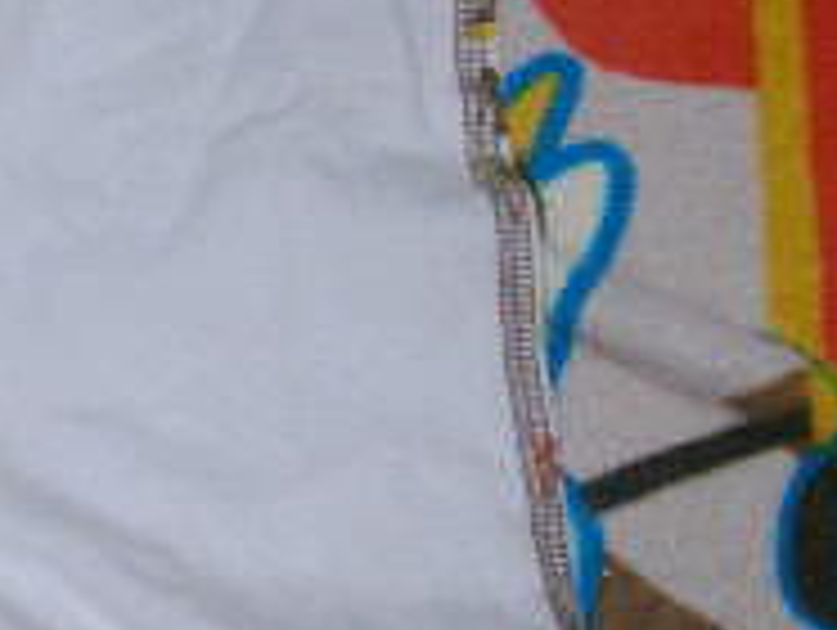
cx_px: -297
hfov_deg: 14.7
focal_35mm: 127
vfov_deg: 11.6
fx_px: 3075
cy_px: 108
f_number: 3.5
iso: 160
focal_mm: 7.7
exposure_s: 1/20
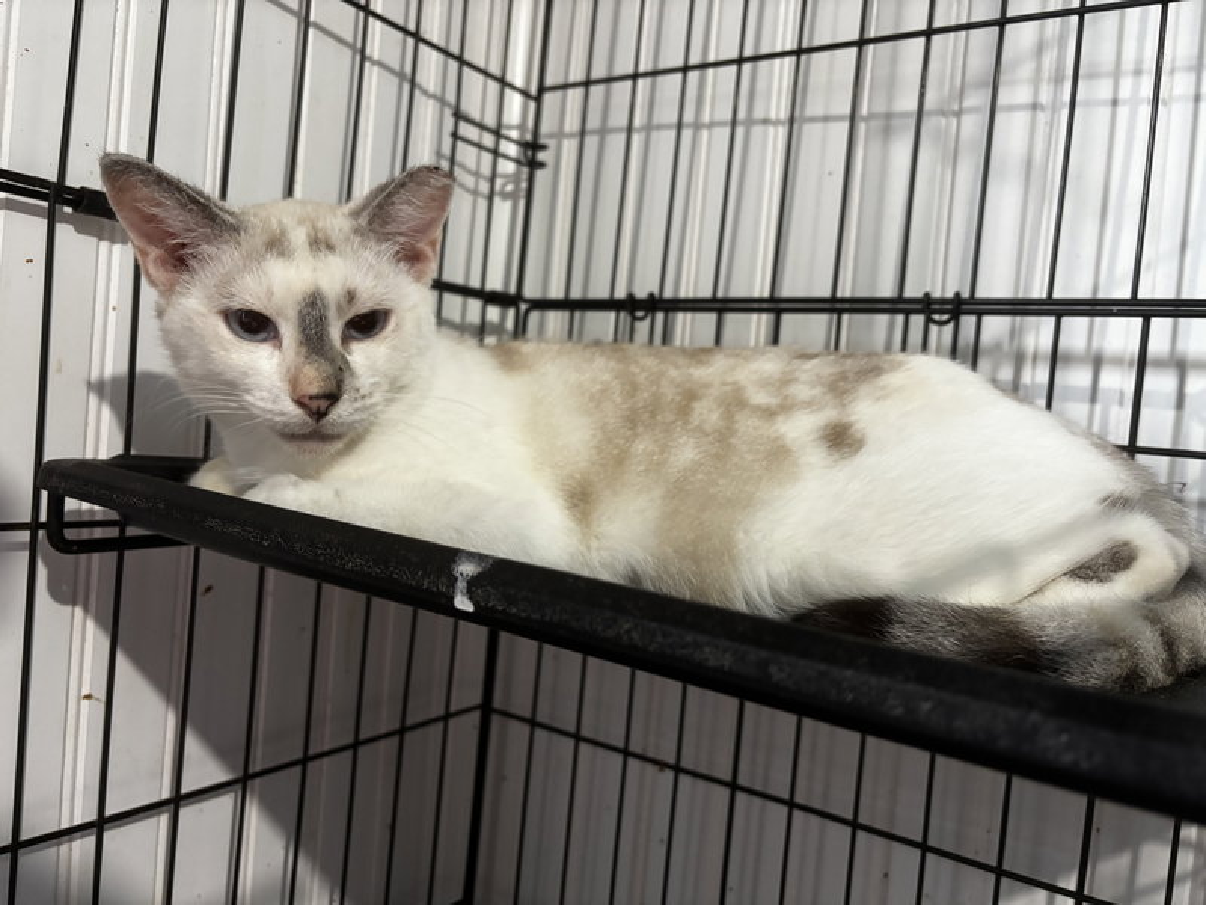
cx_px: 603
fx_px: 906
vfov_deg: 53.1
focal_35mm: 26
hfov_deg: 67.3
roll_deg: -4.6
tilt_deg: -1.6
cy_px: 452
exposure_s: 1/60
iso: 400
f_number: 1.6
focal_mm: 5.96
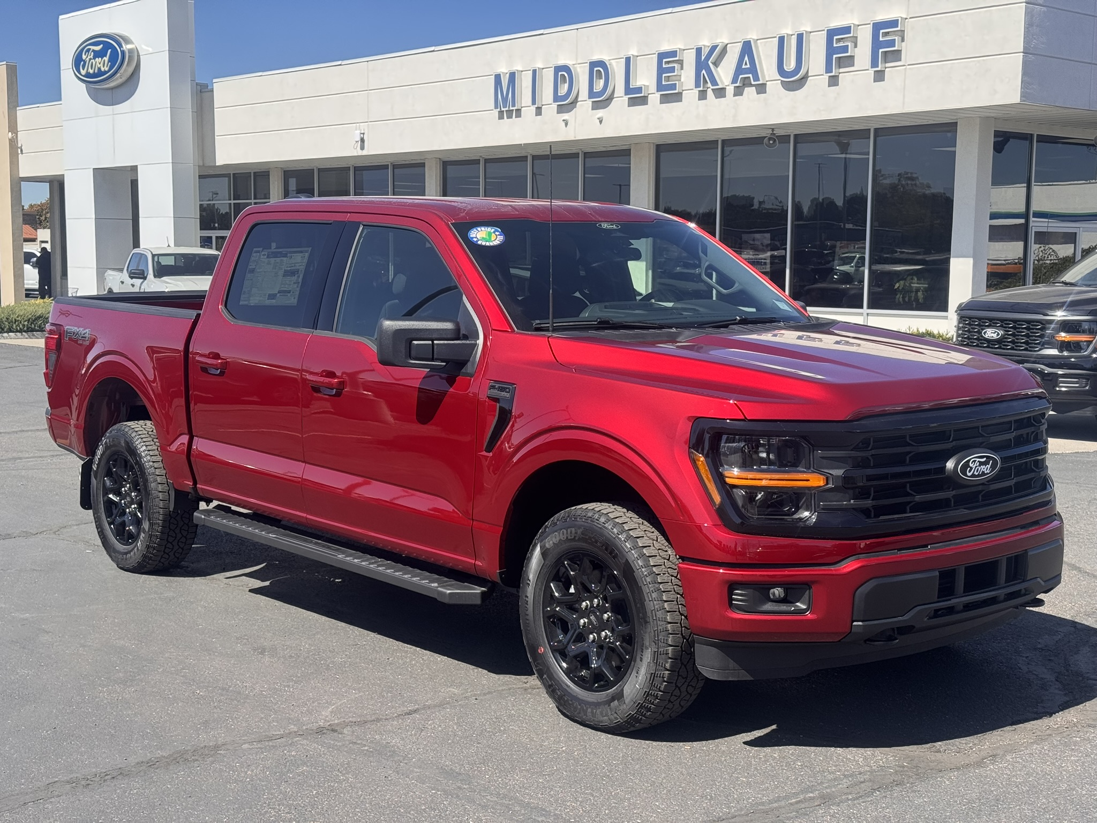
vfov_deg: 30.3
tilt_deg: -7.7
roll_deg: -1.0
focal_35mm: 48
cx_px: 548
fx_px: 1521
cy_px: 412
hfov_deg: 39.7
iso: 64
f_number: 1.78
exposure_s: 1/2415
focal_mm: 6.76
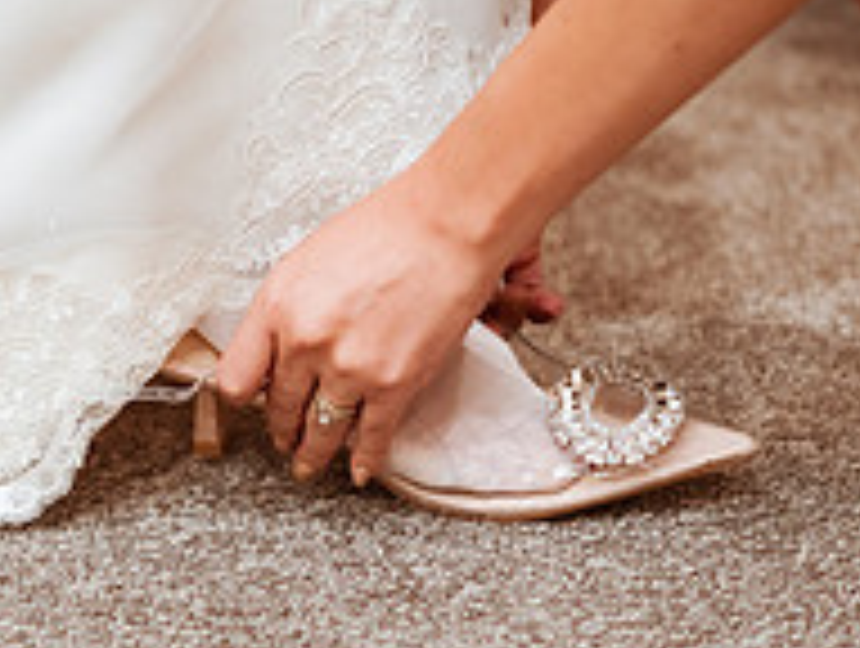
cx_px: 113
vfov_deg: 14.6
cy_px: 358
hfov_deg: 18.9
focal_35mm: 102
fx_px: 2539
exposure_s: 1/500
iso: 1250
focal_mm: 35
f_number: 1.8
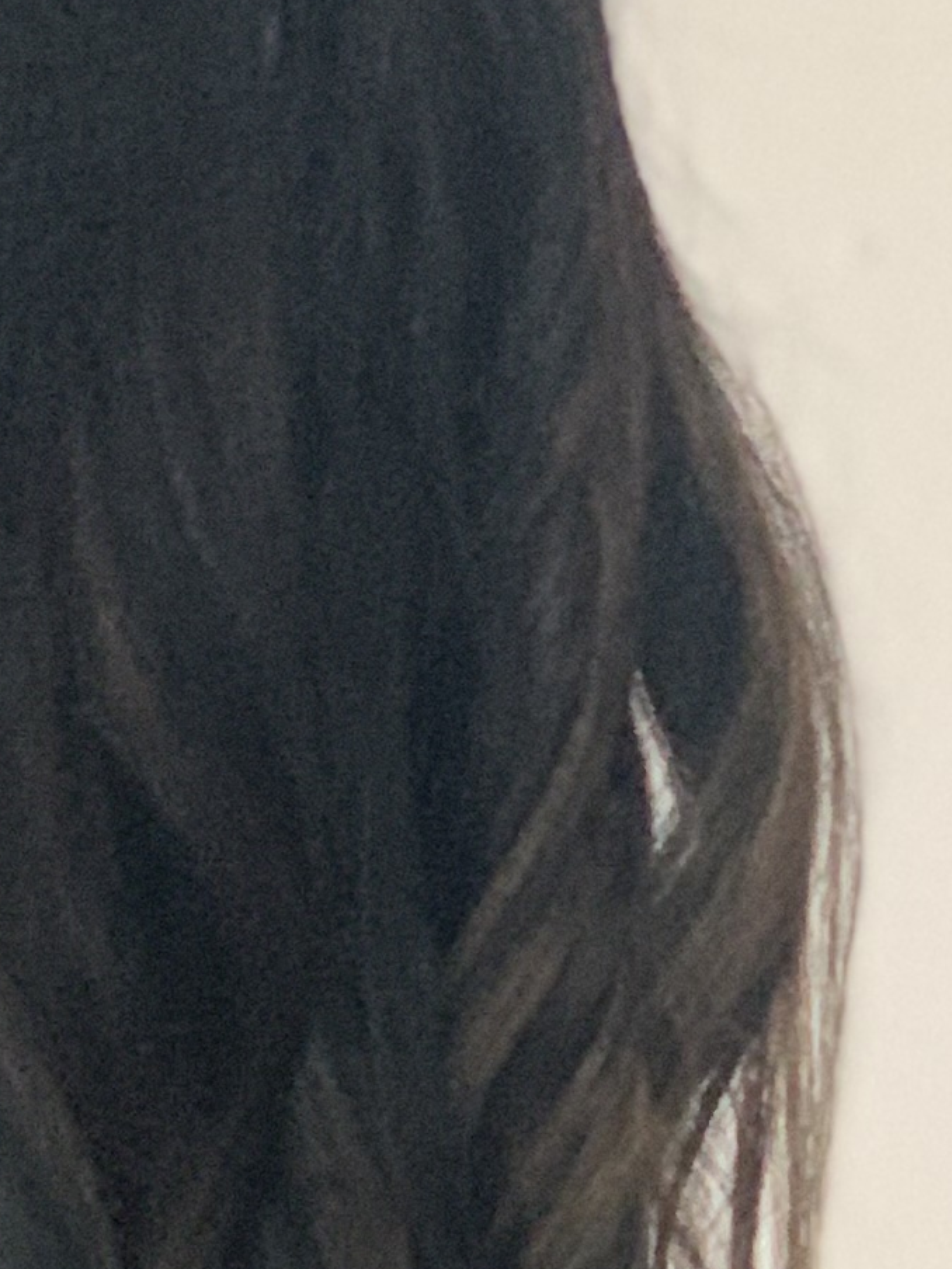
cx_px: -347
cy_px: 2031
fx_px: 8507
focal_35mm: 232
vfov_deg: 8.3
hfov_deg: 6.3
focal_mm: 6
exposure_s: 1/74
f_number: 2.4
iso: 125
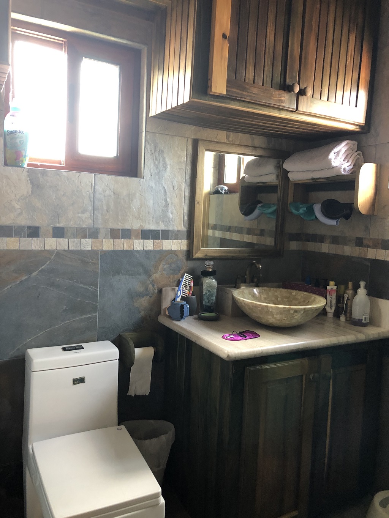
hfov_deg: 49.8
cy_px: 259
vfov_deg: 63.4
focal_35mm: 28
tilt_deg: -5.2
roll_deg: -2.4
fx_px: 419
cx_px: 194
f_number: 1.8
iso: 80
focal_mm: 4
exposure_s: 1/17
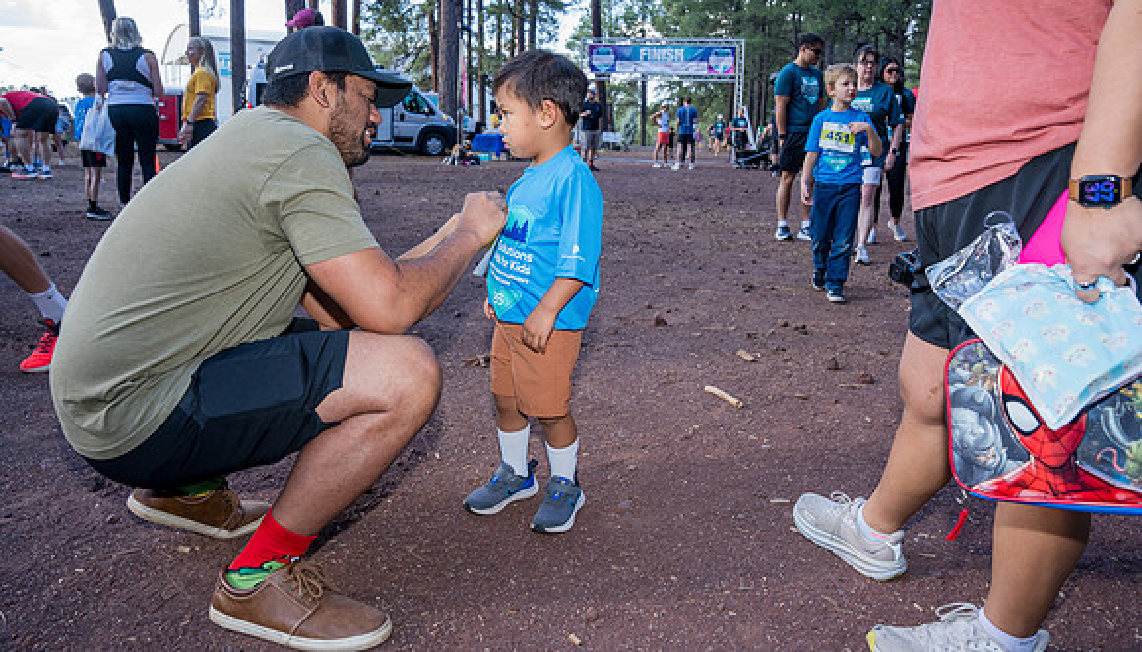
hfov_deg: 73.3
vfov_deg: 46.0
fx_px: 767
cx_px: 571
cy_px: 296
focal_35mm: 25
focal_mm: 24
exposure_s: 1/100
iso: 320
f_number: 5
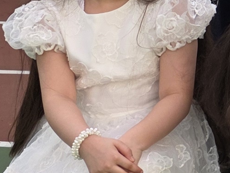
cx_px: 583
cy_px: -101
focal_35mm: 184
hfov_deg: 9.4
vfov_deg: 7.9
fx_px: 1223
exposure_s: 1/180
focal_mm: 6.3
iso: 80
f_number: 1.7
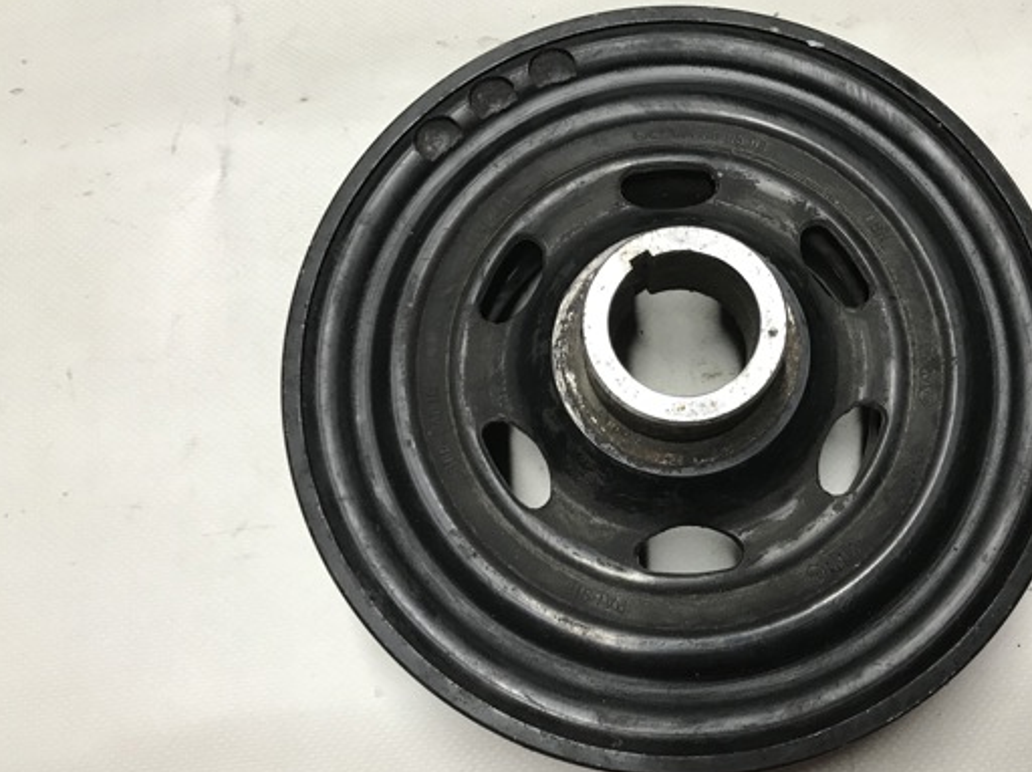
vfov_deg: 40.6
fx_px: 1042
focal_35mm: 35
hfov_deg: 52.3
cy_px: 408
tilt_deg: -76.8
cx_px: 621
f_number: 1.8
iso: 40
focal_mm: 3.99
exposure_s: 1/33
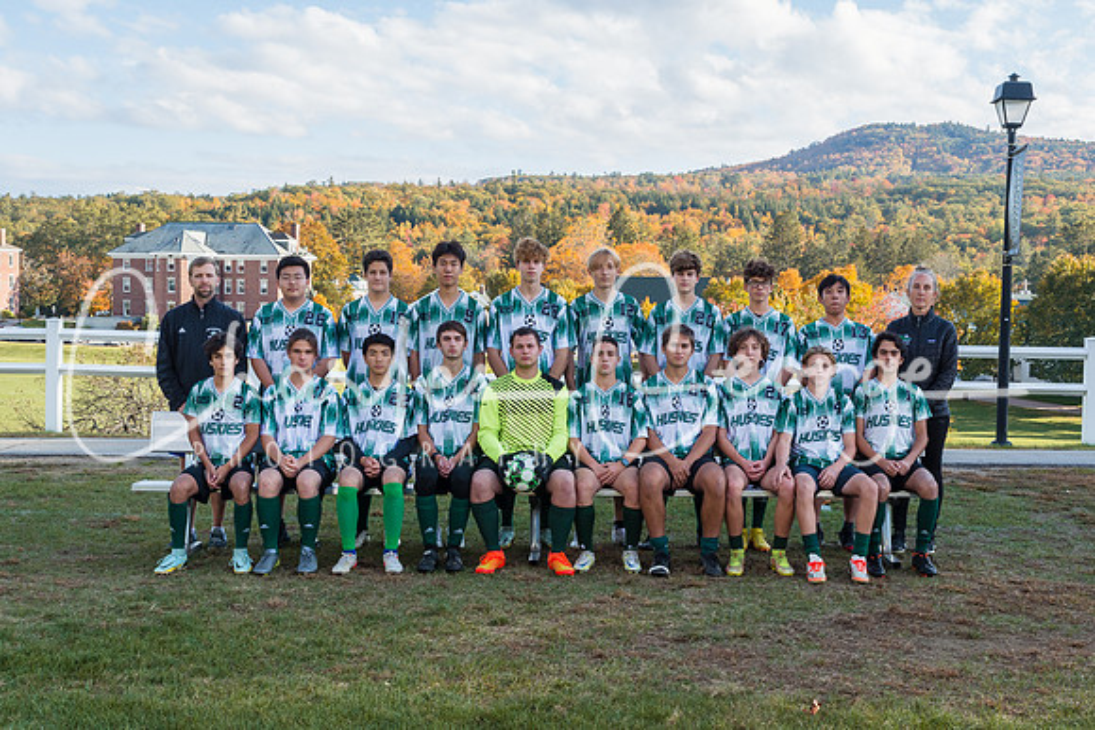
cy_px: 401
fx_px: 1355
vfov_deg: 30.2
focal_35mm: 45
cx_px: 572
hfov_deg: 44.0
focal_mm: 26
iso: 200
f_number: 8
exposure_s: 1/125
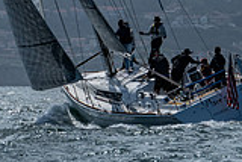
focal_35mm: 630
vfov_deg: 2.2
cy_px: -117
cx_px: 105
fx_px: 4239
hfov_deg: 3.3
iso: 200
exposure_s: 1/4000
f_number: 6.3
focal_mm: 125
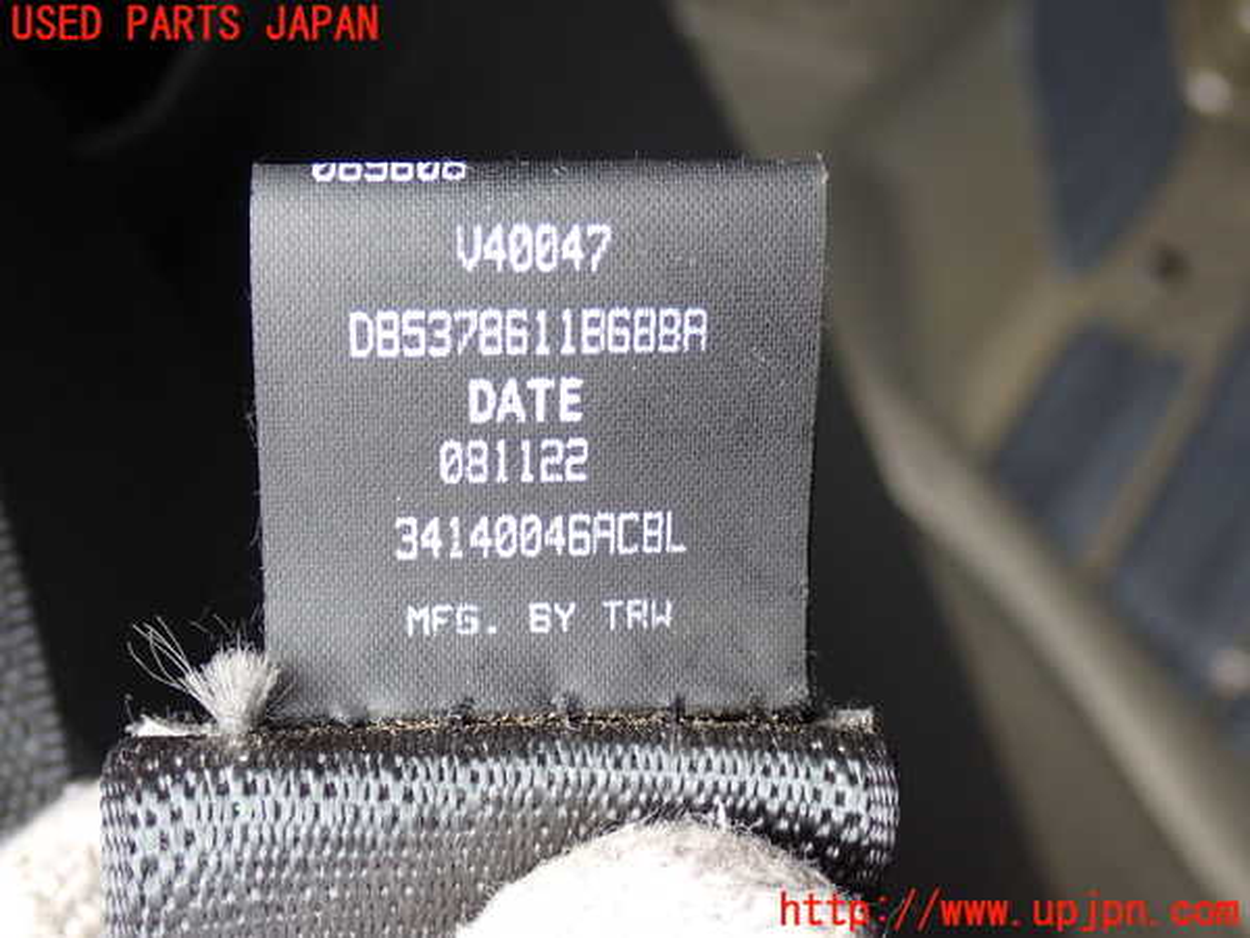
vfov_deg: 29.1
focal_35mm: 50
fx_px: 1806
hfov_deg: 38.2
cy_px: 469
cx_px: 625
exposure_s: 1/50
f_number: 3.2
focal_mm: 9.01
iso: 200
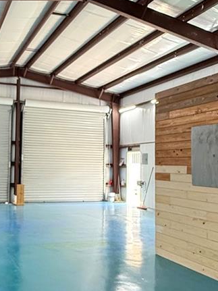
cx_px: 57
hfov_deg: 36.0
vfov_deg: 47.9
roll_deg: -1.7
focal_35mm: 39
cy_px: 147
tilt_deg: +4.3
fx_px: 328
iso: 500
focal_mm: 2.22
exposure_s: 1/60
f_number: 2.2
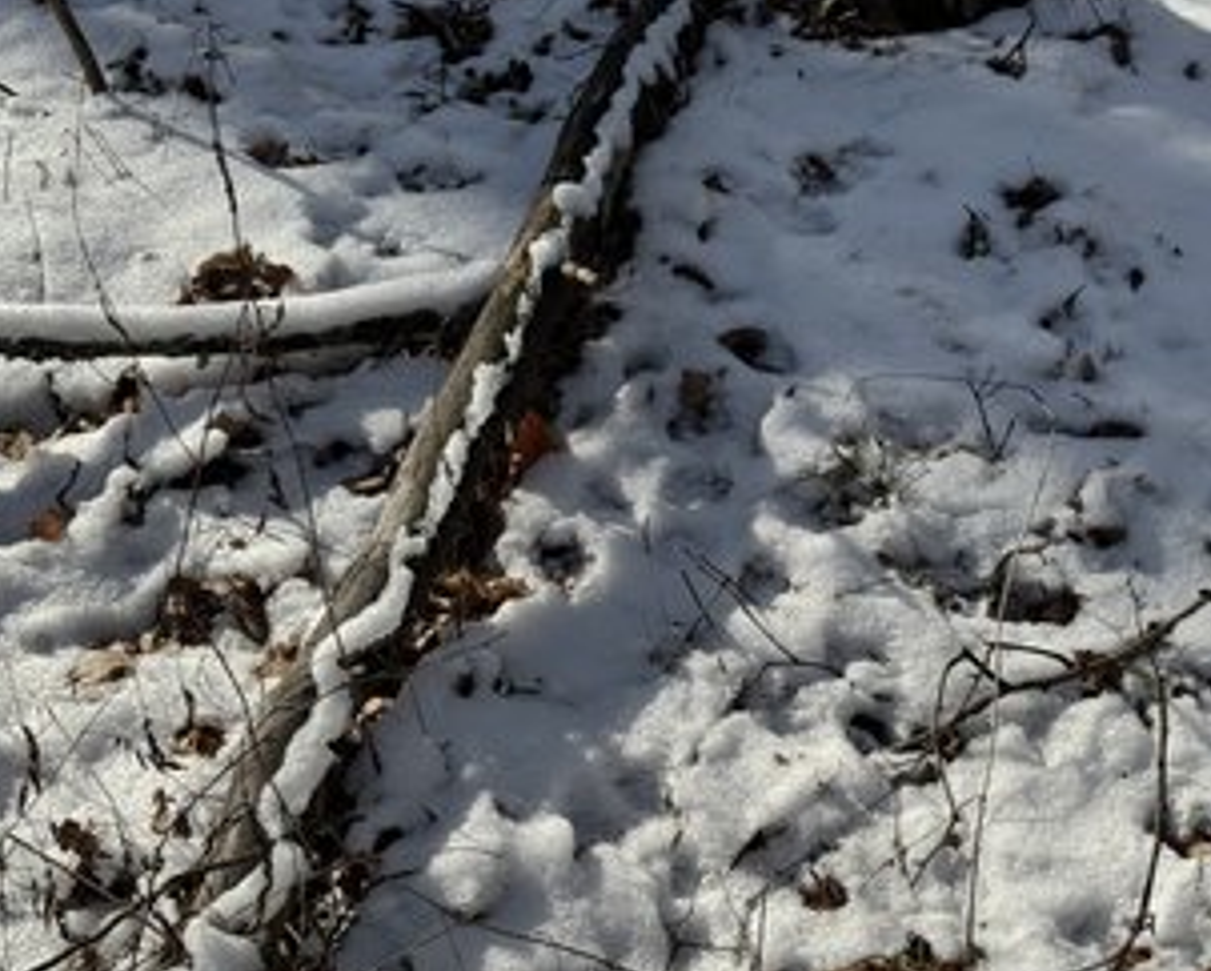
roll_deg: +0.2
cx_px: 734
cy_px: 437
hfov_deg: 30.4
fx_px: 2224
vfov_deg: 24.6
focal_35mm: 62
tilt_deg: -34.8
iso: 64
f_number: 1.78
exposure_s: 1/4049
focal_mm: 6.76
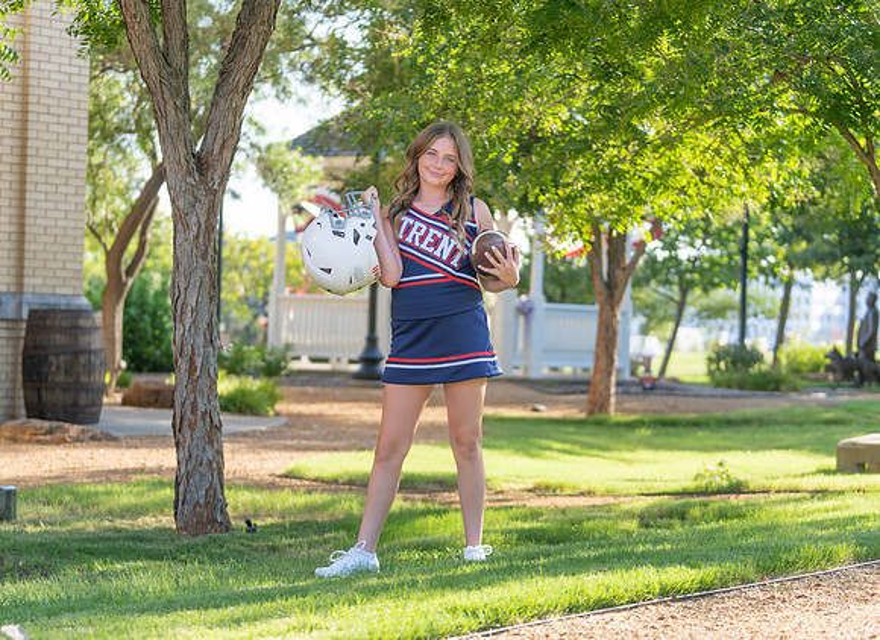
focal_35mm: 85
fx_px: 2138
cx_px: 451
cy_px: 366
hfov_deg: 23.3
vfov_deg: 17.0
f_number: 2.8
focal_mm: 70
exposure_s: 1/320
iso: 100
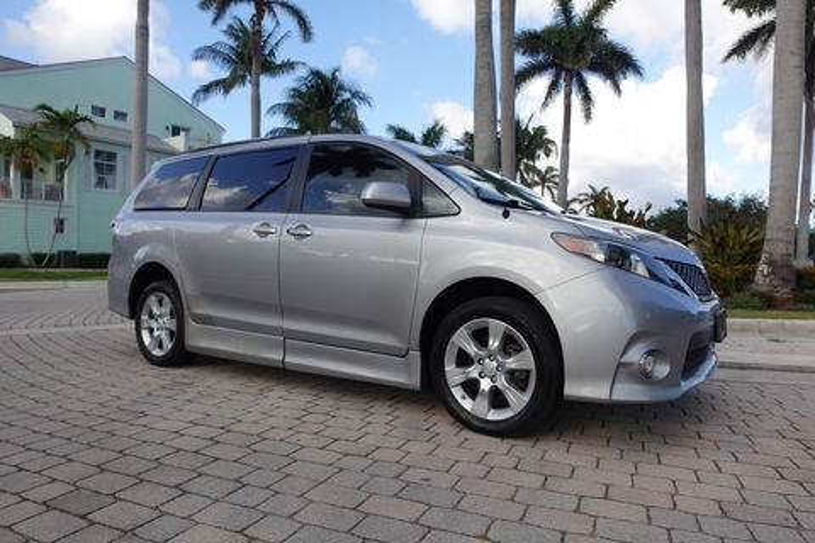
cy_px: 272
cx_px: 408
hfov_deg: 73.7
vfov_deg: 53.1
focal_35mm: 24
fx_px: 543
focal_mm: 9.4
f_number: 2.8
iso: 250
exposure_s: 1/1600
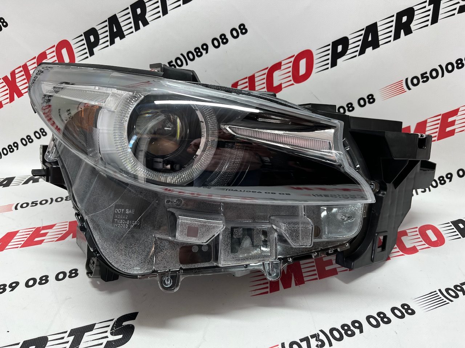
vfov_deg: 53.1
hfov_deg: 67.3
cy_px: 174
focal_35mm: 26
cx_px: 232
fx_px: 349
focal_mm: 5.1
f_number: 1.6
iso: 80
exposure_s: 1/121
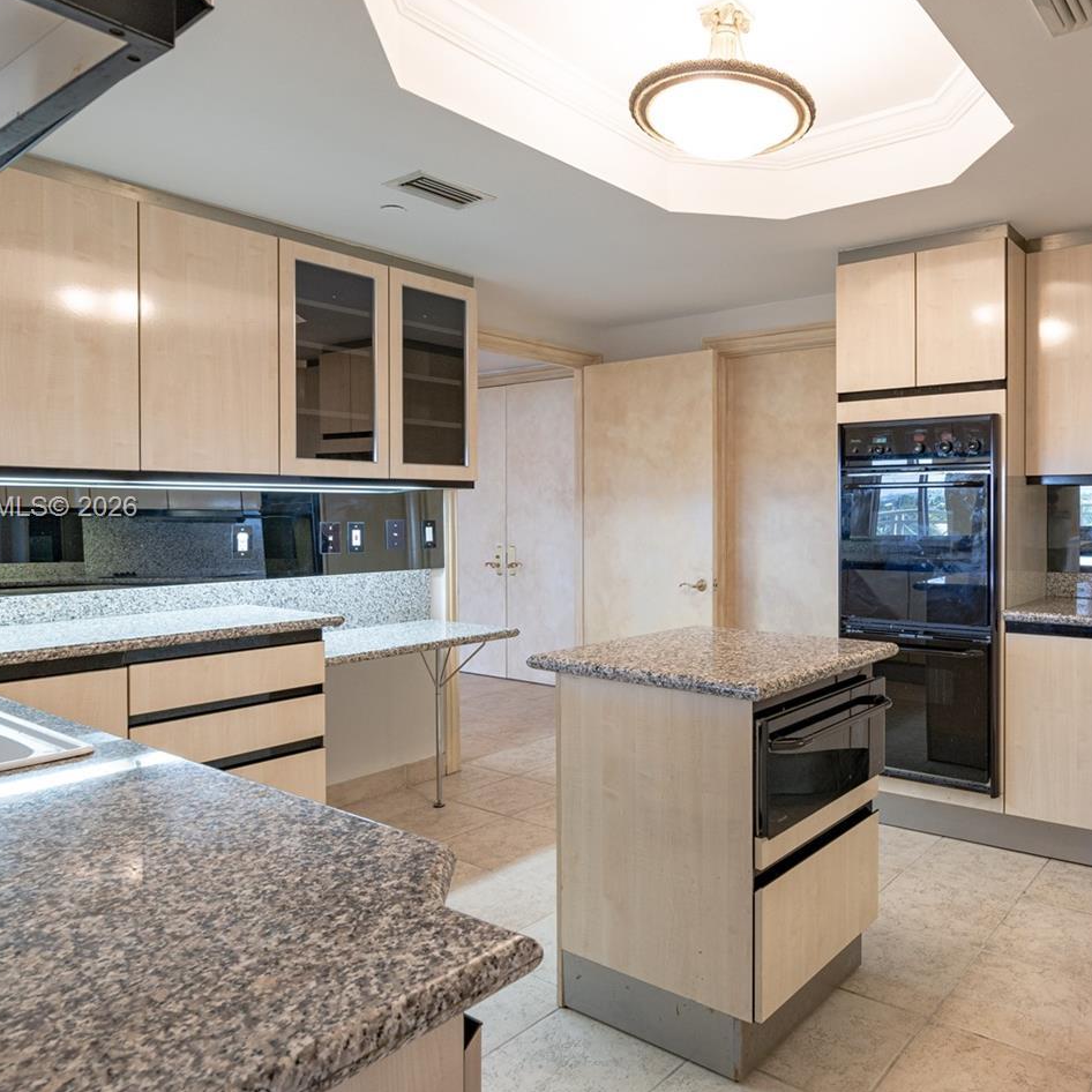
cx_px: 702
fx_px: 821
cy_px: 509
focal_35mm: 23
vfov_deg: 67.2
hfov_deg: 66.0
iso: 400
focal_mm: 16
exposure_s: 1/6
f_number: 9
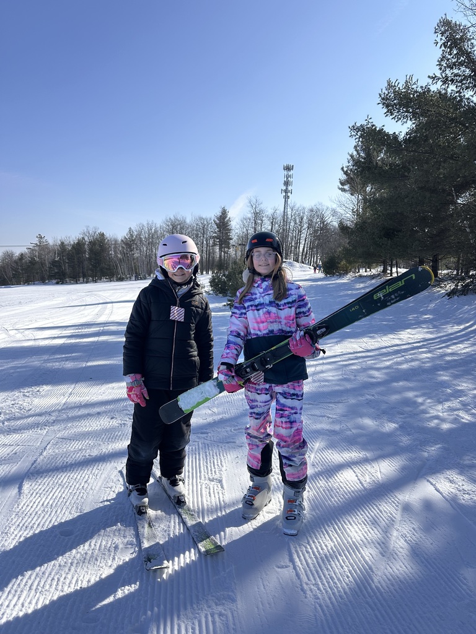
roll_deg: -2.8
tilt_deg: -4.6
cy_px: 317
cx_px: 238
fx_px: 440
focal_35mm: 24
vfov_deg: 71.6
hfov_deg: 56.8
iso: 80
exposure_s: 1/7576
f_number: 1.78
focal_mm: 6.86
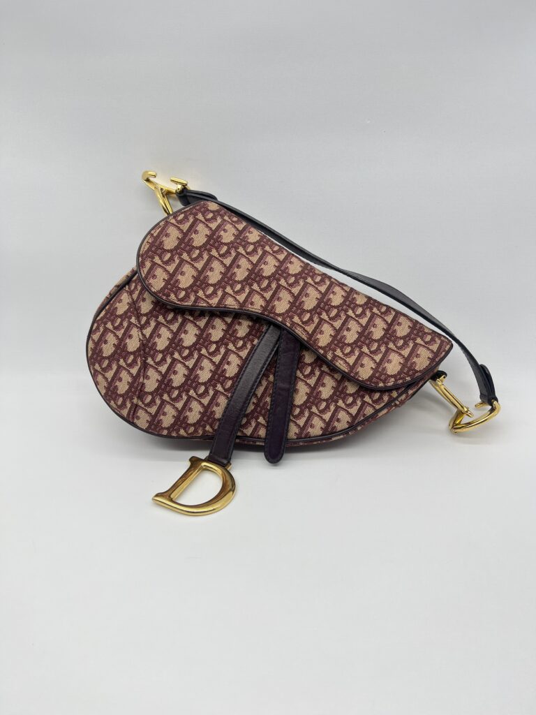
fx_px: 537
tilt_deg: -25.8
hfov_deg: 53.1
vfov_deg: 67.3
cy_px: 358
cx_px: 268
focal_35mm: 26
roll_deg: +2.1
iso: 32
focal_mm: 5.7
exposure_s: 1/117
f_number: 1.5
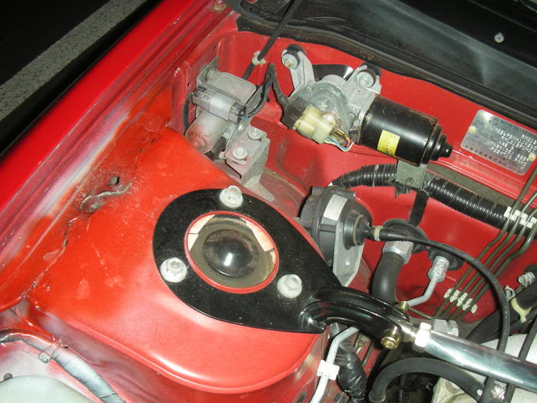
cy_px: 211
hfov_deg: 49.0
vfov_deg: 37.7
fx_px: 590
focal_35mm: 38
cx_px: 259
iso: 55
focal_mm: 5.8
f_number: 3
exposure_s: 1/60.1
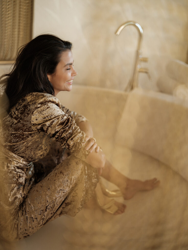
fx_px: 319
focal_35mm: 44
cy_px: 125
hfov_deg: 32.9
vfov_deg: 42.9
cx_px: 94
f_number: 1.7
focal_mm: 55
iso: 1250
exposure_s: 1/800
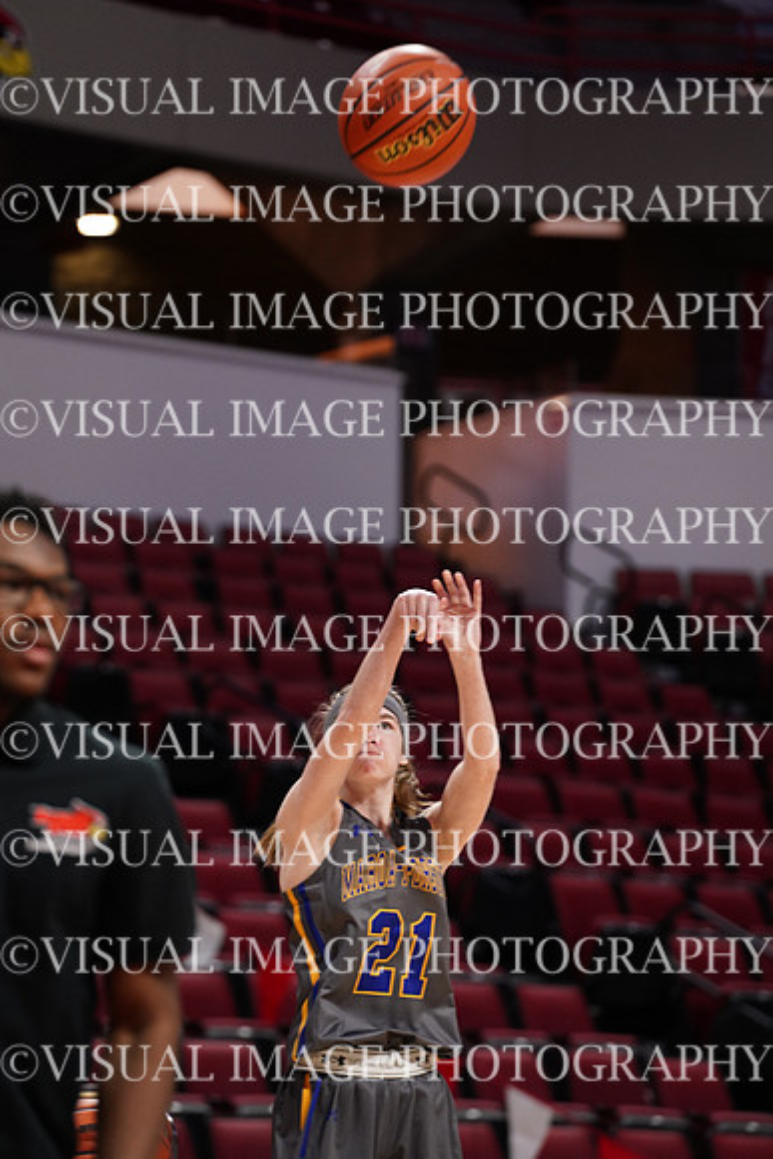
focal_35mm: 160
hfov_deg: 8.6
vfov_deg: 12.8
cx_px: 386
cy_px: 580
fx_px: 5150
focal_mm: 160
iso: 3200
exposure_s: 1/1000
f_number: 4
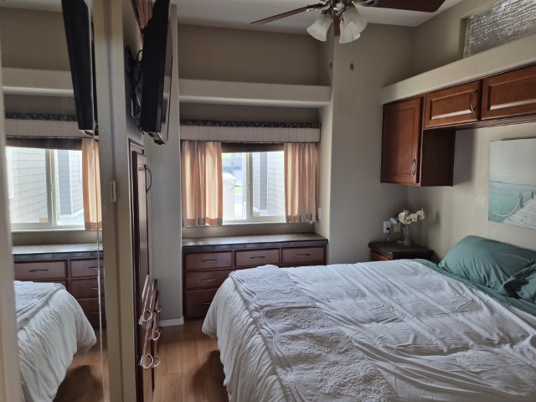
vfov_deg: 58.9
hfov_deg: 73.9
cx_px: 268
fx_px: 356
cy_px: 201
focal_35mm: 23
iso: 160
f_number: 1.8
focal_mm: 5.4
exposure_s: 1/120
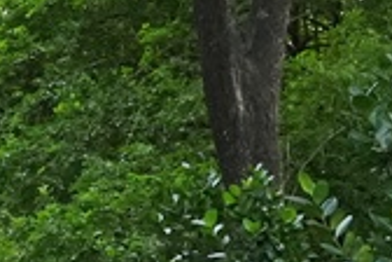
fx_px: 1394
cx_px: -58
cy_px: -64
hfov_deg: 15.5
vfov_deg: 10.5
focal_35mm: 128
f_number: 8
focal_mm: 14
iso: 4000
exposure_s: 1/500
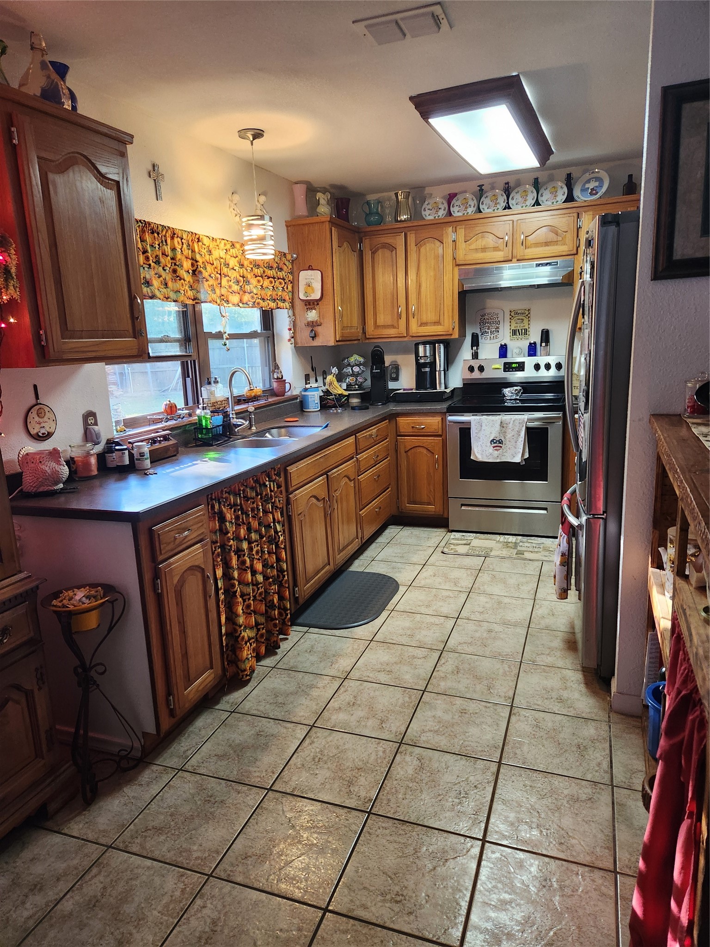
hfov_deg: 58.9
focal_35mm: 23
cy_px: 474
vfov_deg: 73.9
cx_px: 355
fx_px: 629
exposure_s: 1/120
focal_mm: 5.4
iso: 400
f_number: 1.8
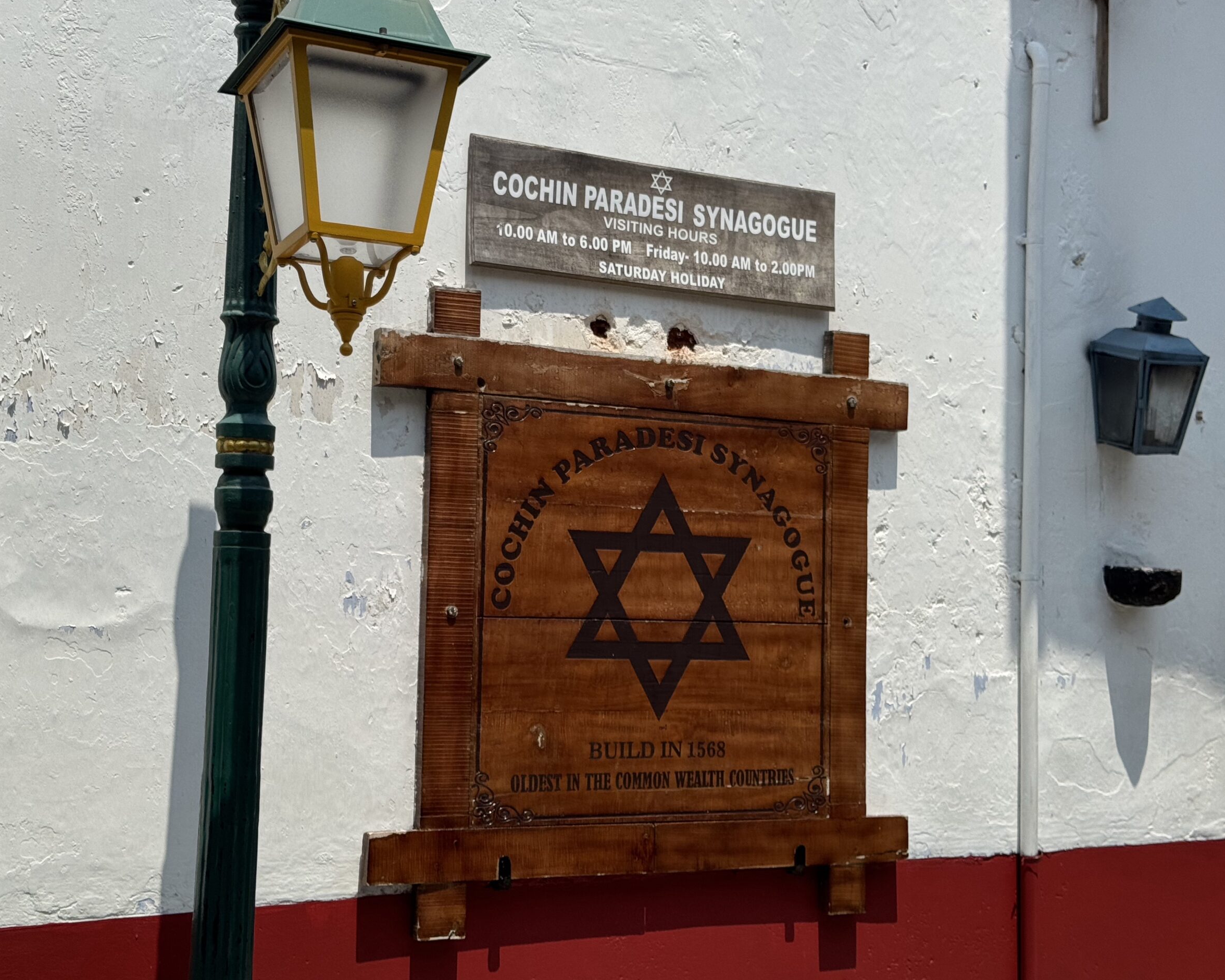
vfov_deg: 29.7
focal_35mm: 51
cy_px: 496
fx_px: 1849
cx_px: 598
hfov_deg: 36.7
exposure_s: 1/7092
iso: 64
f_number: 1.78
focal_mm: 6.76
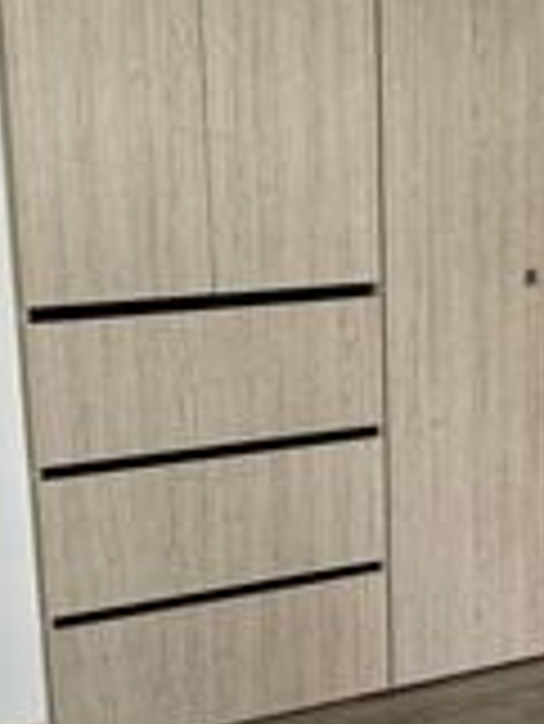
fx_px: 1214
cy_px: 315
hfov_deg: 24.6
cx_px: 483
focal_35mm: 58
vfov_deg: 33.2
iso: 125
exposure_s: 1/121
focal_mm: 2.22
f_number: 2.2
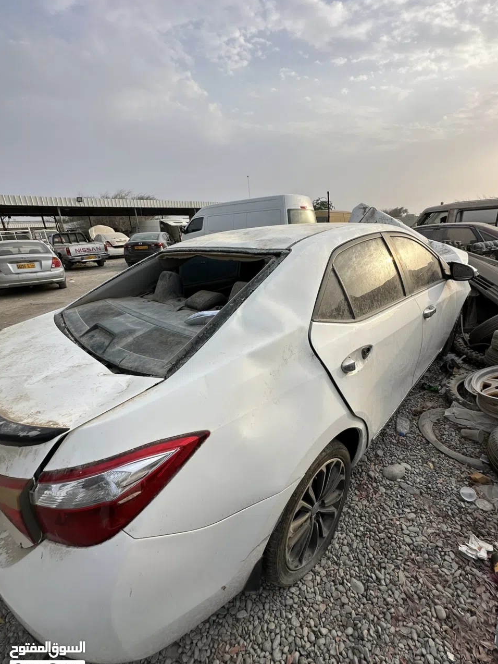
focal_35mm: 15
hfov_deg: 81.7
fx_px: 288
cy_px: 335
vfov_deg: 98.2
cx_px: 264
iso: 40
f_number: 2.2
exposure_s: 1/1052
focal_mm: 2.22
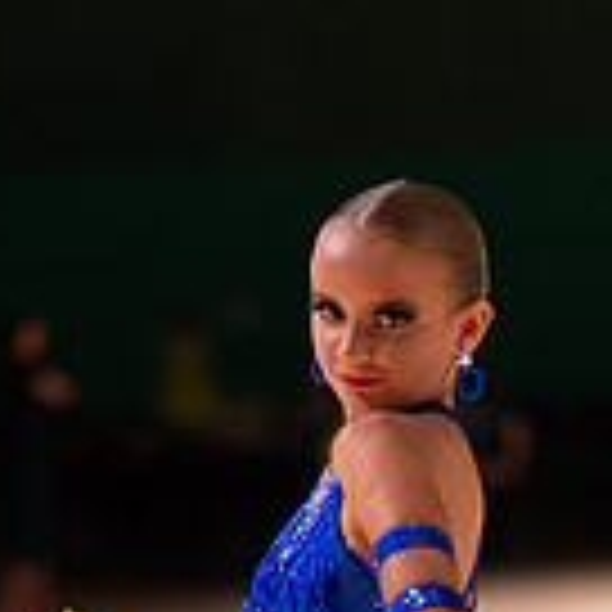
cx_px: 250
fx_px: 4781
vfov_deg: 7.2
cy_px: 900
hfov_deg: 7.3
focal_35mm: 239
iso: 2500
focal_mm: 85
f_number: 1.8
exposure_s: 1/1000
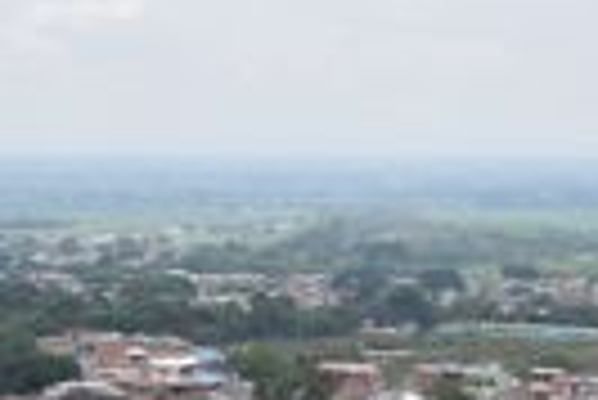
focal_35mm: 180
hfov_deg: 11.3
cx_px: -27
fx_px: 2993
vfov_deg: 7.6
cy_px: 299
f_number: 10
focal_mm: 32
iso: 200
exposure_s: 1/400
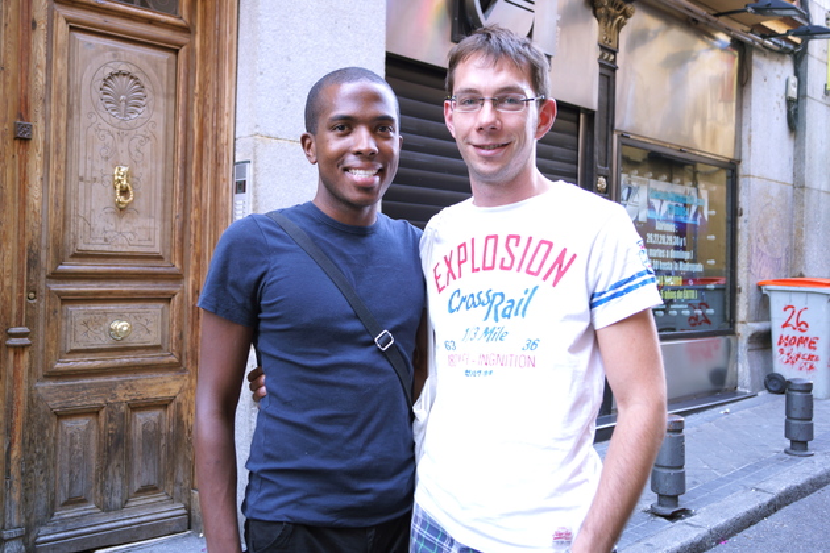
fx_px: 761
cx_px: 415
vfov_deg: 40.0
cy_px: 276
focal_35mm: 33
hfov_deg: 57.2
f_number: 4
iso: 100
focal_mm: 22
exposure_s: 1/10
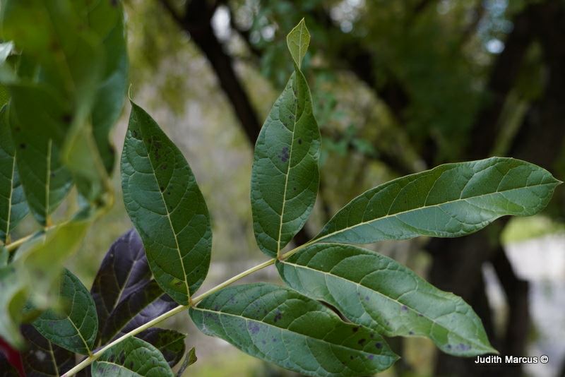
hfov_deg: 38.9
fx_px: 801
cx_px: 282
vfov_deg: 26.5
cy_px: 188
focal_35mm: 51
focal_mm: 34
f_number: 4.5
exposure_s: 1/800
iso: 640
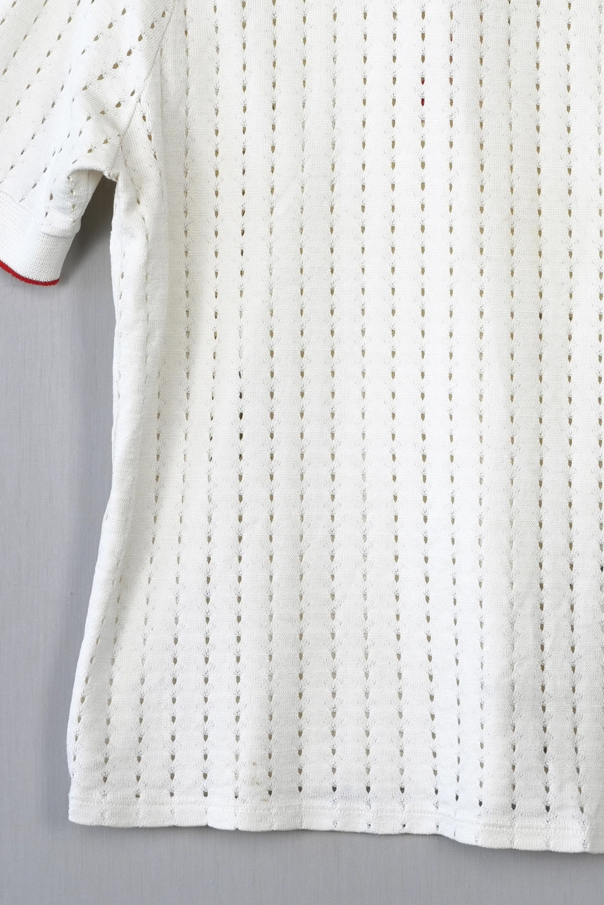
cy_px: 324
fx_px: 2591
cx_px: 448
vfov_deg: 19.8
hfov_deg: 13.3
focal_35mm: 103
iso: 320
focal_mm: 32
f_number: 8
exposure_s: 1/40
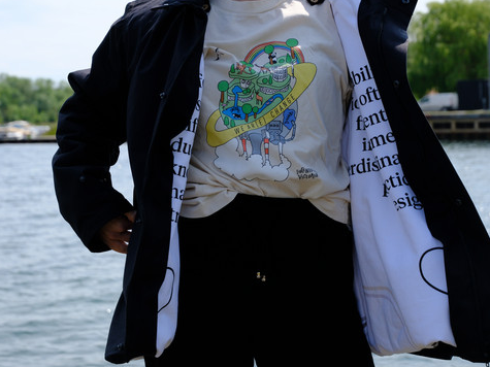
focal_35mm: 82
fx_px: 1160
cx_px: 258
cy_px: 182
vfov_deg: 18.0
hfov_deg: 23.8
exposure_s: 1/1250
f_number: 5
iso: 320
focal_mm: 50
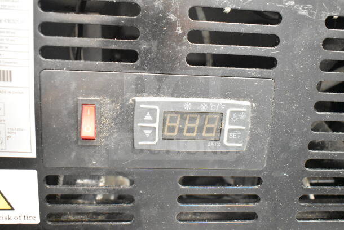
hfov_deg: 53.1
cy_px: 115
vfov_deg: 36.9
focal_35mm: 36
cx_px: 172
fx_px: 344
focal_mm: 24
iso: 14400
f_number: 4
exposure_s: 1/40
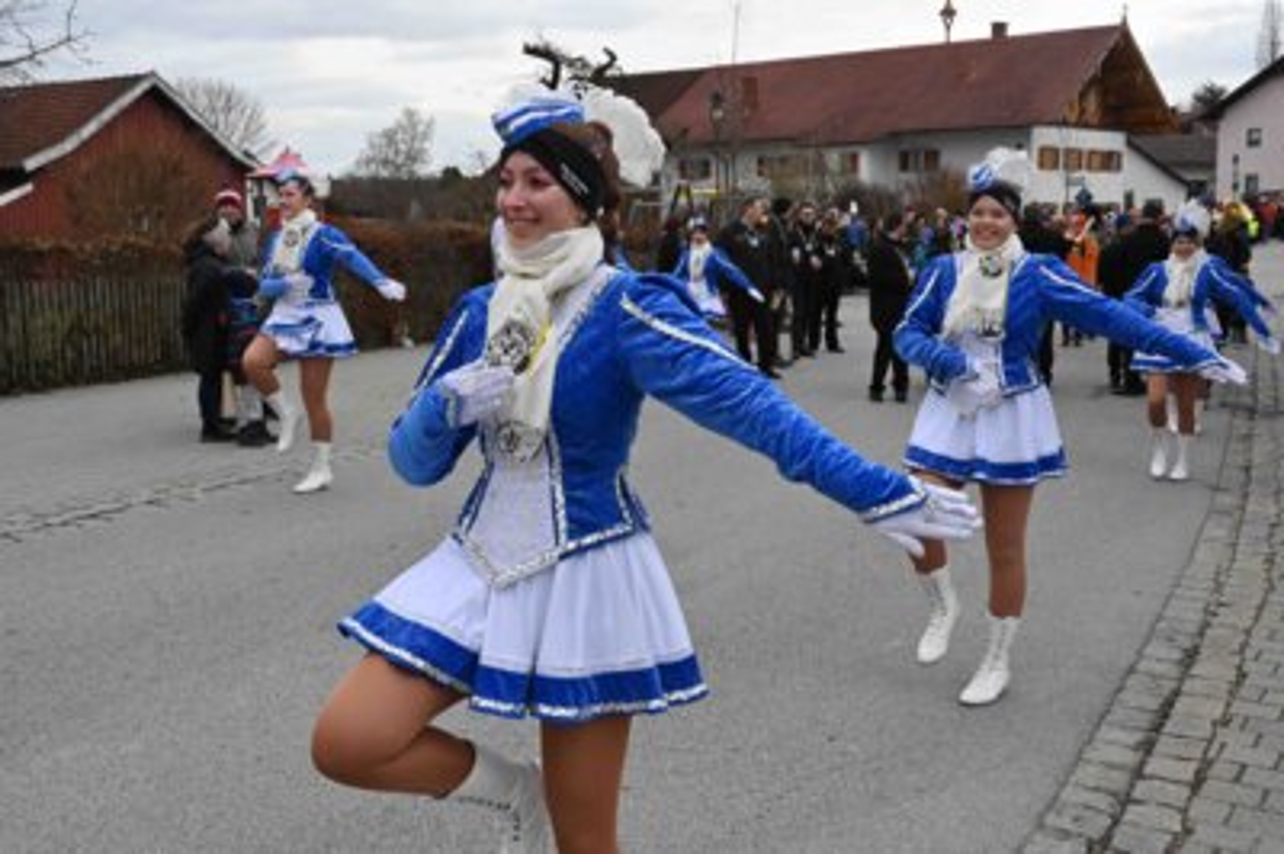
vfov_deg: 33.3
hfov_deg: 48.5
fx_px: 1425
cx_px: 642
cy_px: 427
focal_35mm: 40
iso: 2500
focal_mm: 40
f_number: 14
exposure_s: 1/800
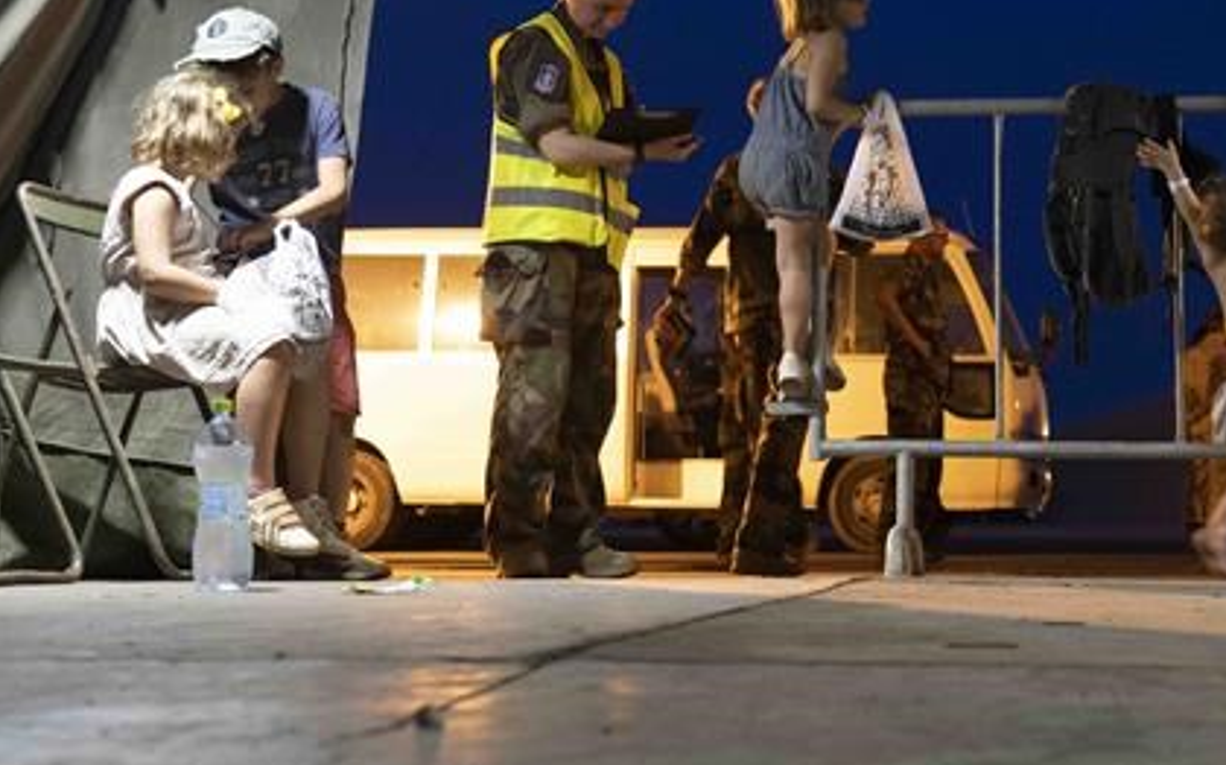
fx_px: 2371
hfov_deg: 28.7
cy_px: 250
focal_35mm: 71
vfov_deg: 18.3
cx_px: 847
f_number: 4.5
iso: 3200
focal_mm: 45
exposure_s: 1/30
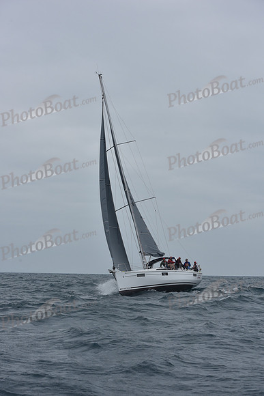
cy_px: 198
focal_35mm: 70
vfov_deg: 28.8
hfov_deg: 19.5
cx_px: 132
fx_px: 769
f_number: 8
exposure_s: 1/800
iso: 250
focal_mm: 70
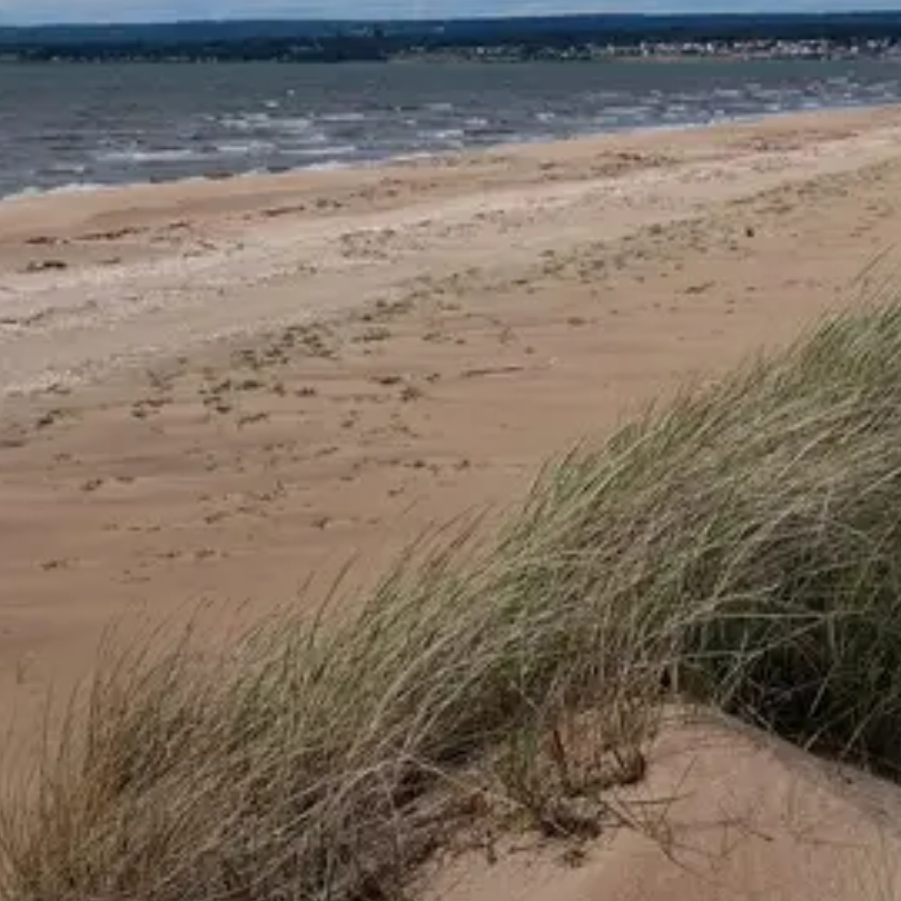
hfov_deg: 17.4
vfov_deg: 17.3
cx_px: 457
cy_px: 250
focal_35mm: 100
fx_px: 2945
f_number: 10
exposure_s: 1/250
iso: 100
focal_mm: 35
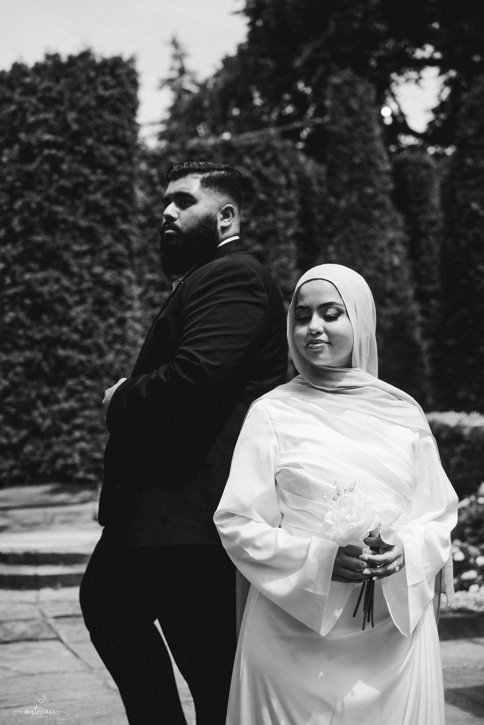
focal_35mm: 50
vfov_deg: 39.6
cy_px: 362
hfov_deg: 27.0
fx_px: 1008
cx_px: 242
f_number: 2.8
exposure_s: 1/200
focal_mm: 50
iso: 50
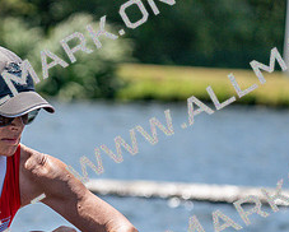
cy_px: 206
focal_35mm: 561
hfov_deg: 3.4
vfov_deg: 2.8
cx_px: -27
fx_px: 4803
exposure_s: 1/2000
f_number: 5.6
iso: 320
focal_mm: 234
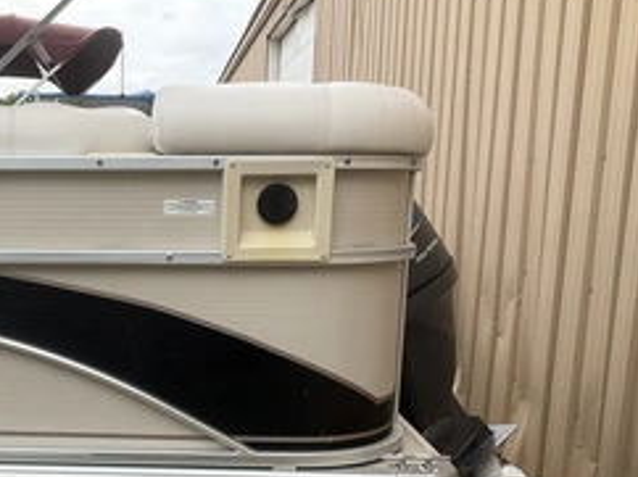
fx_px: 884
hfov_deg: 38.1
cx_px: 121
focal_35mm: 48
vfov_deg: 29.6
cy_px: 377
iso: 25
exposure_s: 1/1311
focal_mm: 3
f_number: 1.8
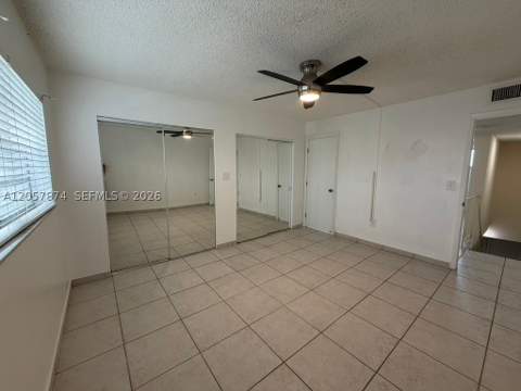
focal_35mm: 14
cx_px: 260
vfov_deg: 85.7
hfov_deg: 102.1
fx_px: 211
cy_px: 196
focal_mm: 2.22
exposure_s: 1/120
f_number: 2.2
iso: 160
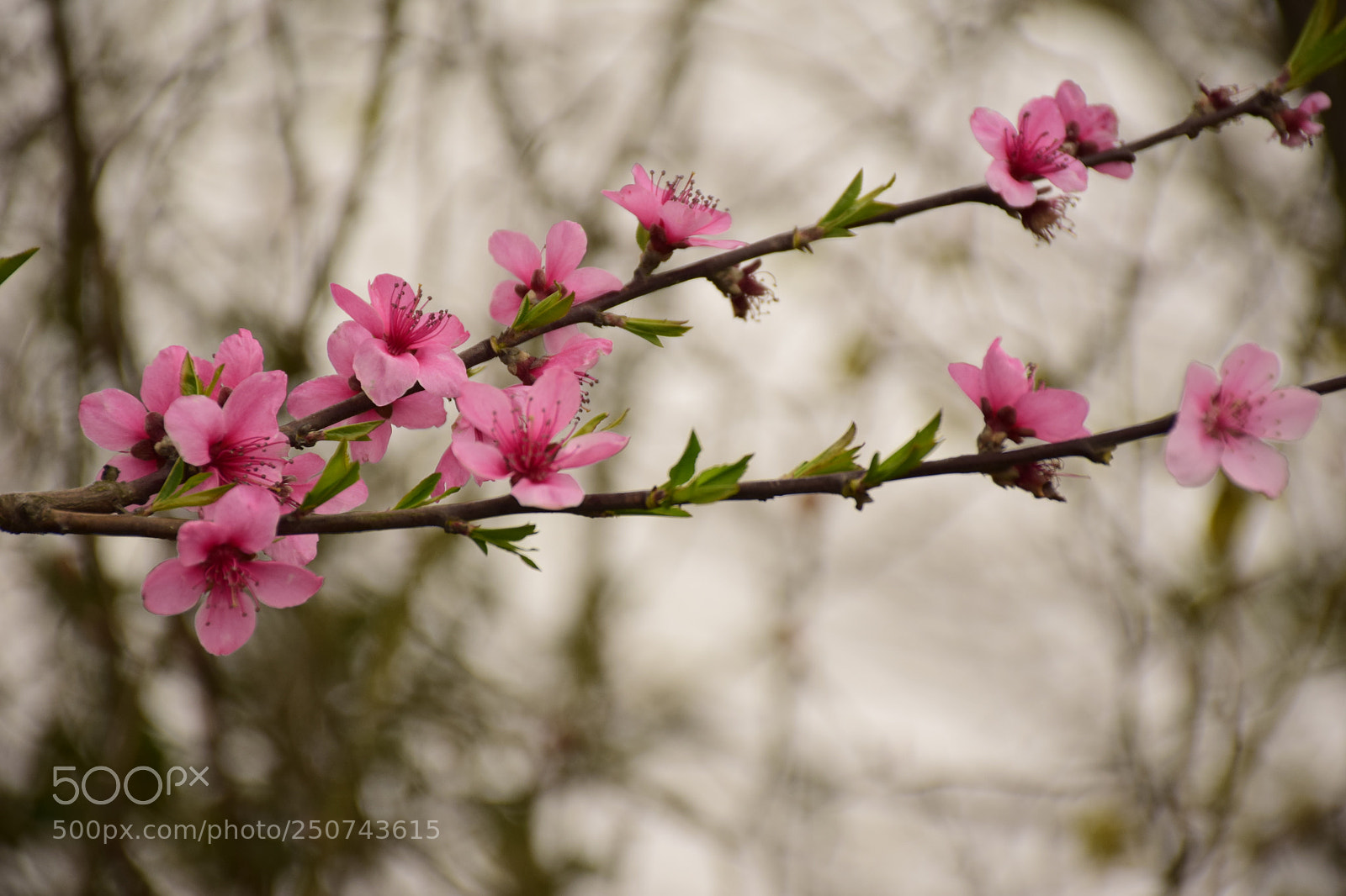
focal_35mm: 210
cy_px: 448
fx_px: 7850
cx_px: 673
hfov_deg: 9.8
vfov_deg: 6.5
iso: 400
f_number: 5.6
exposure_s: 1/320
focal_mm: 140
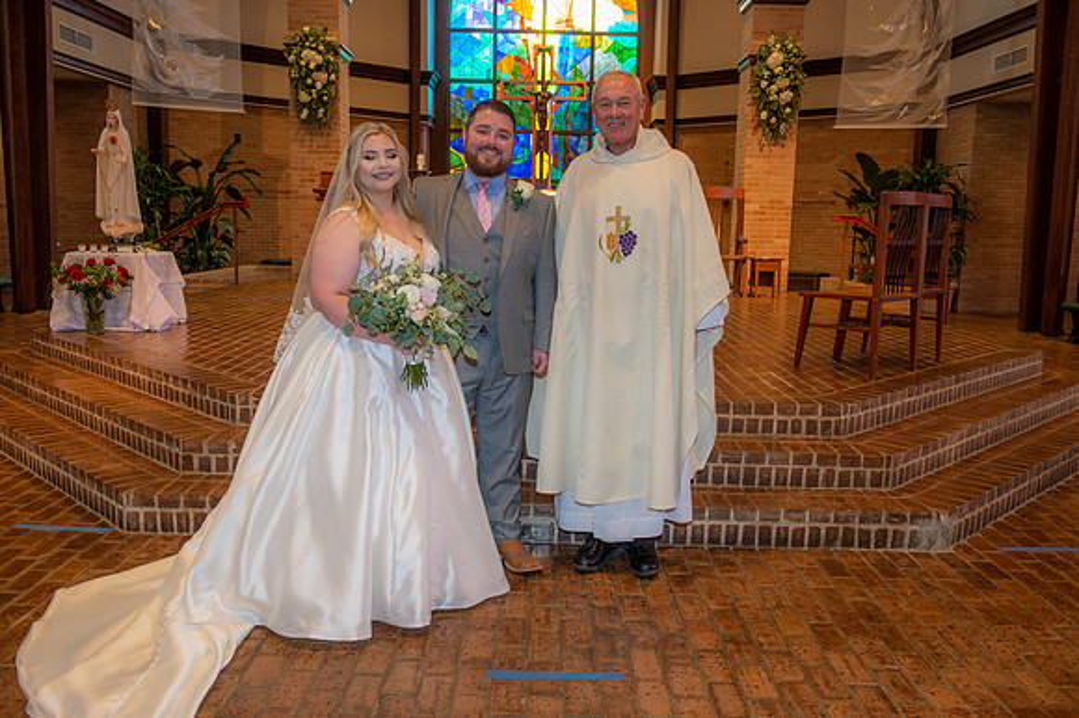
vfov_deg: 41.1
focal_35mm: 32
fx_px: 959
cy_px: 359
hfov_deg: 58.7
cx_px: 540
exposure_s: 1/125
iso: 1250
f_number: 5
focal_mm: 32
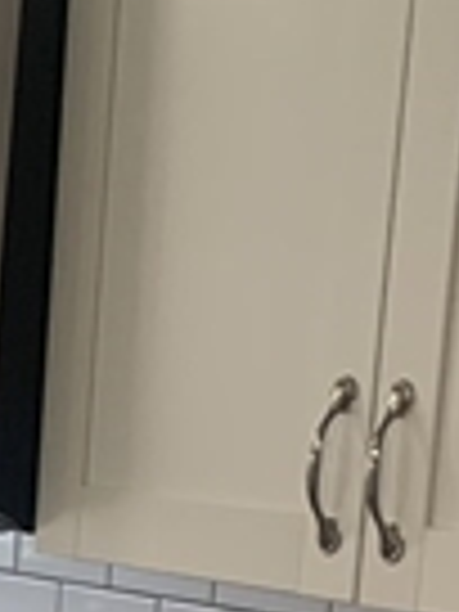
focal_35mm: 147
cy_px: 1116
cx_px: -594
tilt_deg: -16.1
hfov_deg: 9.2
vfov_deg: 12.3
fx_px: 2599
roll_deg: +0.8
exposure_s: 1/99
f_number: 1.8
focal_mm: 4.25
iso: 100
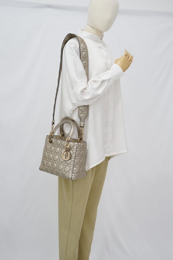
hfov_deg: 27.0
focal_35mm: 50
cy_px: 130
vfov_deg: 39.6
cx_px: 86
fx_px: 360
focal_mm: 50
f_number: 6.3
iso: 640
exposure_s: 1/13
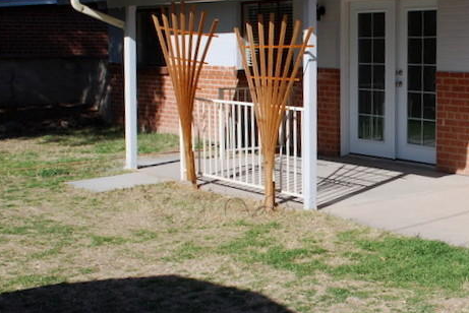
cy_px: 174
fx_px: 782
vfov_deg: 22.6
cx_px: 416
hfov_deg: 31.9
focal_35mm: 60
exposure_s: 1/320
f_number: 9
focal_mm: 18
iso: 100
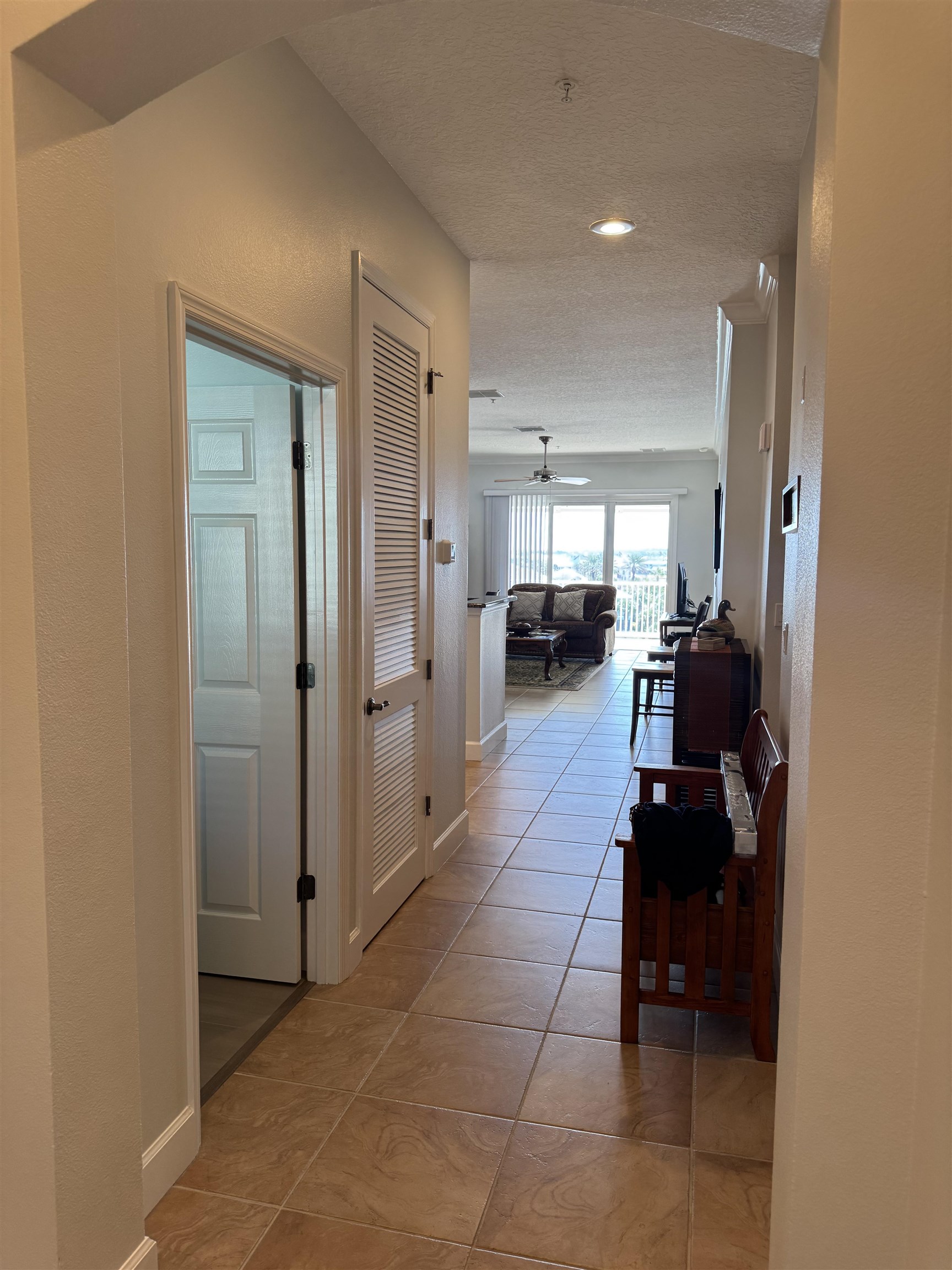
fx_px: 880
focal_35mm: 24
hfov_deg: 56.8
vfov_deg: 71.6
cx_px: 476
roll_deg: -1.5
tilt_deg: -4.6
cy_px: 635
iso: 160
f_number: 1.78
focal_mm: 6.76
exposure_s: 1/120
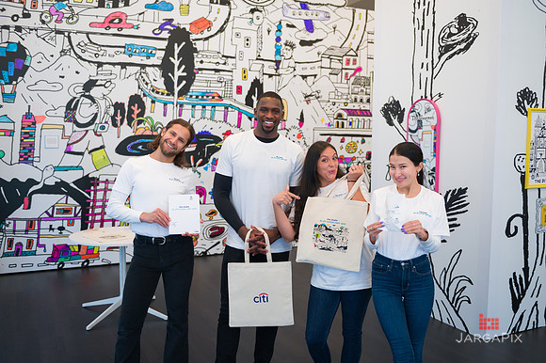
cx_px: 273
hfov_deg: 55.8
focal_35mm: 34
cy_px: 182
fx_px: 515
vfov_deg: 38.8
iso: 1600
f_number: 3.5
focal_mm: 34
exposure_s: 1/320
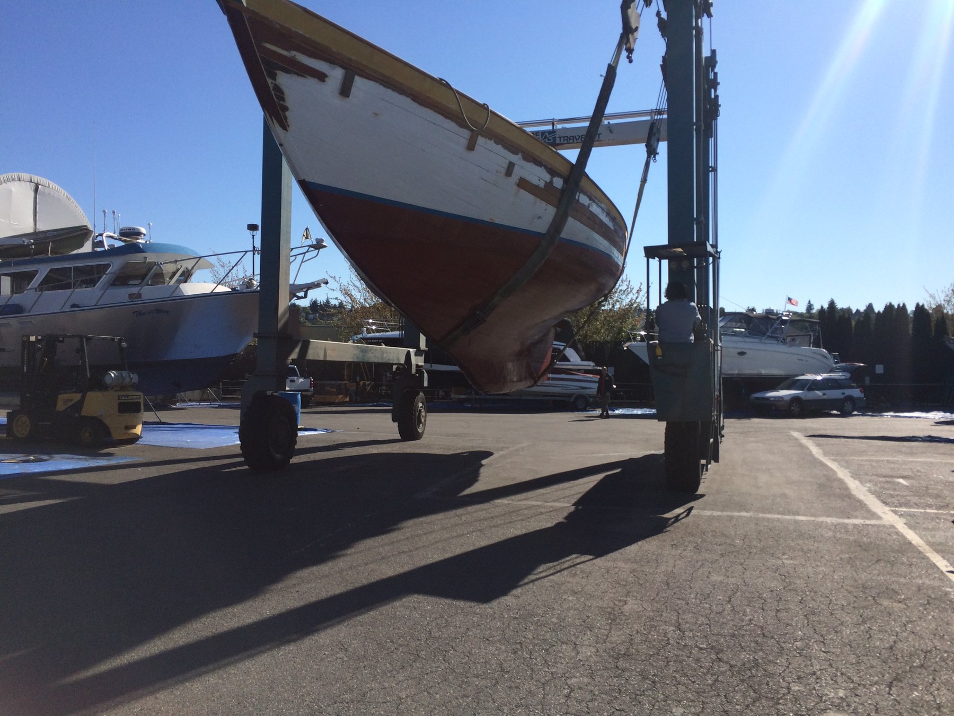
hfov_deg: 61.7
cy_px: 358
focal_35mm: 29
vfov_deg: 48.2
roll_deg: +0.3
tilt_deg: -1.3
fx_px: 799
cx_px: 477
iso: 32
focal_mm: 4.15
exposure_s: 1/3165
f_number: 2.2
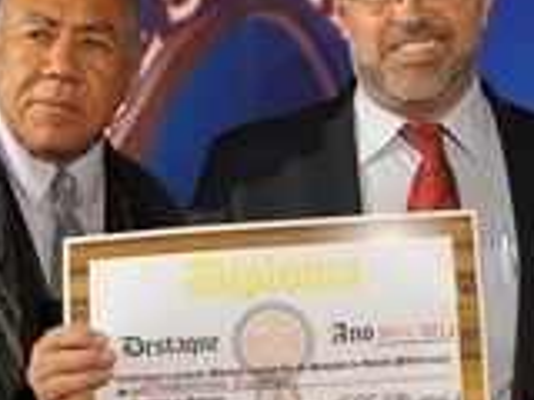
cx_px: 327
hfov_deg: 14.8
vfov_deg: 11.1
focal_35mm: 133
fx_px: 2055
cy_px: 300
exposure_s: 1/60
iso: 640
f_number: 4.5
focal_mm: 37
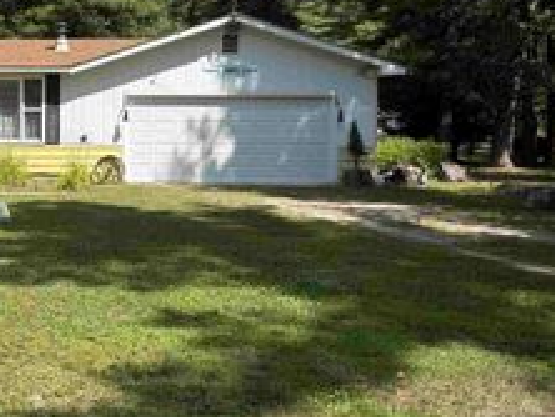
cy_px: 111
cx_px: -38
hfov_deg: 31.9
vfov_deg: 26.8
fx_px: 867
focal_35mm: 54
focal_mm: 6.76
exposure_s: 1/3145
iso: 80
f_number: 1.78
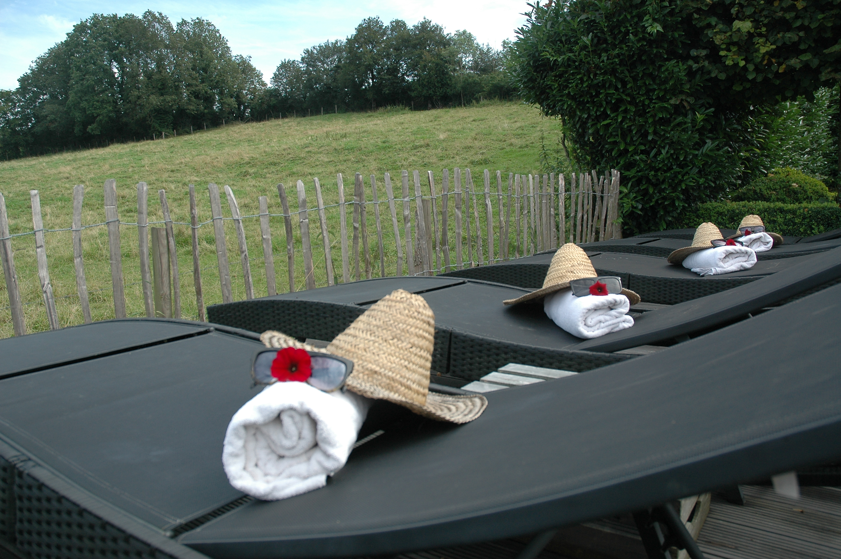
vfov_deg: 47.8
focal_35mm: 27
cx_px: 420
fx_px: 630
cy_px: 280
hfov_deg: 67.4
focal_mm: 18
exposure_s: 1/500
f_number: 5
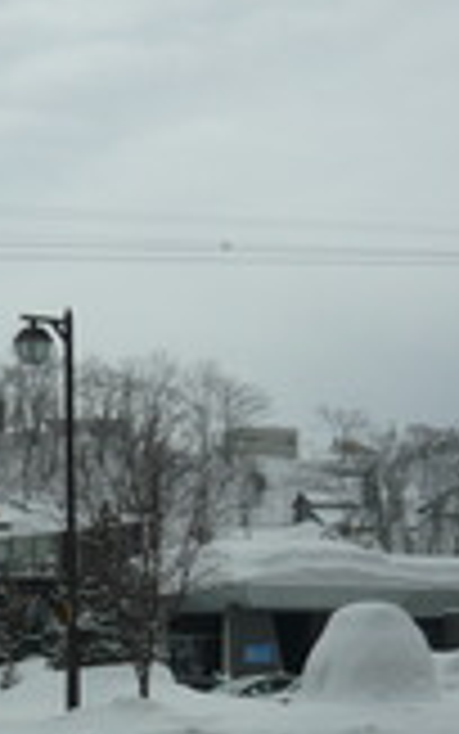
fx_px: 1800
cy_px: 619
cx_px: 81
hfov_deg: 14.4
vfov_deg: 22.6
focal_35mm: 90
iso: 100
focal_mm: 5.5
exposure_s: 1/1000
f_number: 8
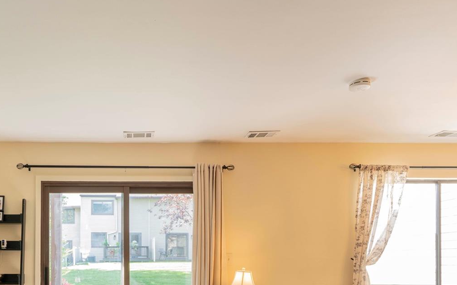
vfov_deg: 35.5
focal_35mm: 33
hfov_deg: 55.3
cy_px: 268
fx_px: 411
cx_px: 113
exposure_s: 1/10
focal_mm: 16
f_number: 10
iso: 400
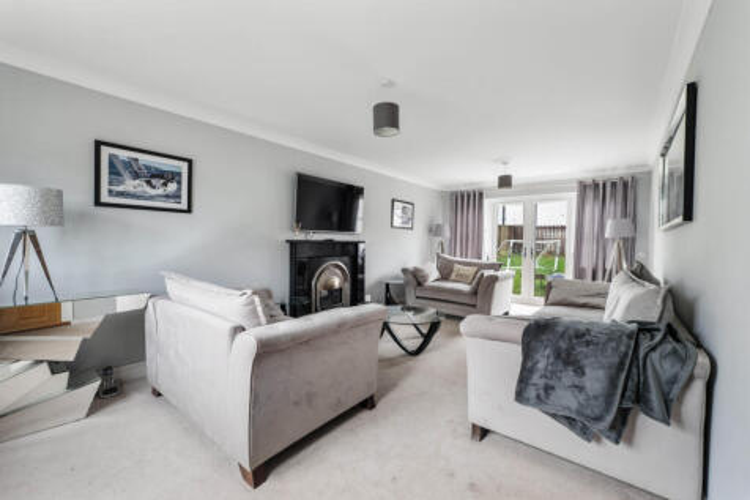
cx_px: 375
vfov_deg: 81.2
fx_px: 292
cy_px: 250
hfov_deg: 104.3
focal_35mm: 14
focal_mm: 14
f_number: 8
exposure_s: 1/1.25
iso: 640
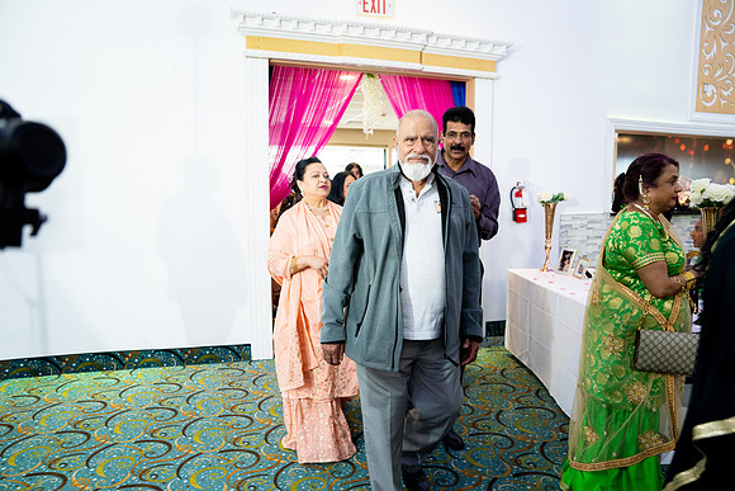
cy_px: 246
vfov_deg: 53.2
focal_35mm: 24
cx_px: 368
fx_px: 490
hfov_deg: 73.7
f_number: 2.8
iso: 1600
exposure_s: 1/125
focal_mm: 24
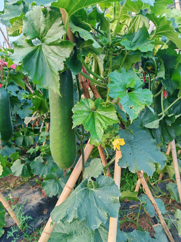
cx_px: 90
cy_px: 121
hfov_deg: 51.3
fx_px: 188
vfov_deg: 65.3
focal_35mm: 27
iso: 160
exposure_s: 1/100
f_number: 1.95
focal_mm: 5.52
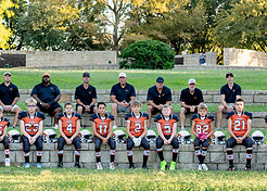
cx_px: 103
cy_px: 145
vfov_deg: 11.0
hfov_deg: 15.4
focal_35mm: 130
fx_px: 986
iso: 200
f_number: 2.2
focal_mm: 50
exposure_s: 1/640
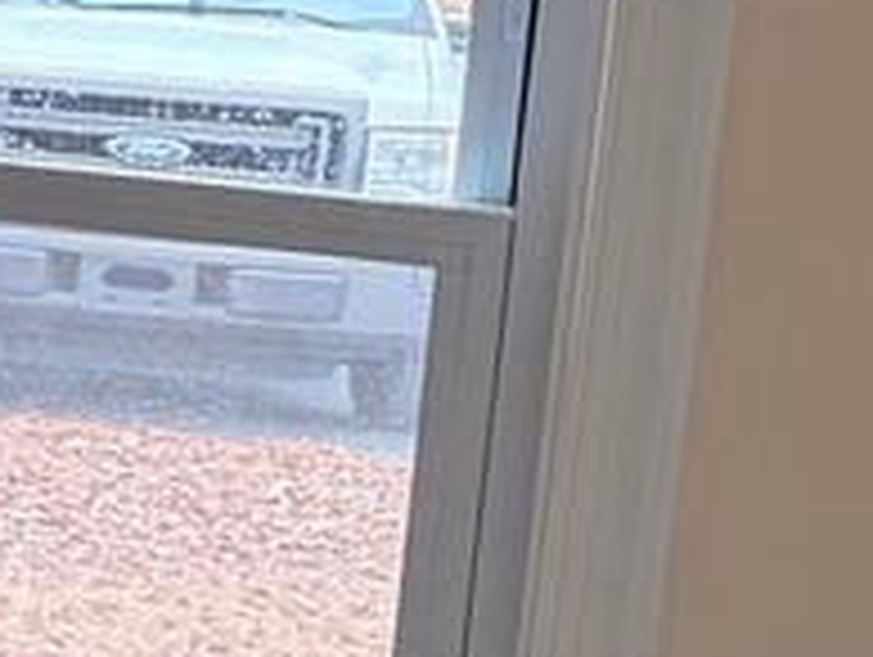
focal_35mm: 178
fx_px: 4495
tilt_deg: -6.4
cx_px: -2223
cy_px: 130
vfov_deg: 8.3
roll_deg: -3.0
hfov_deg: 8.2
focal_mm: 6.76
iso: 250
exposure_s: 1/60
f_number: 1.78
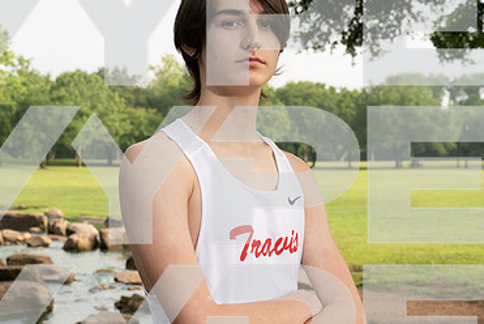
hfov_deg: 26.9
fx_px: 1009
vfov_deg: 18.2
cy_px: 176
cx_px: 185
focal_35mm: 75
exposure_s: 1/250
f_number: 7.1
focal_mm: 48
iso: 250
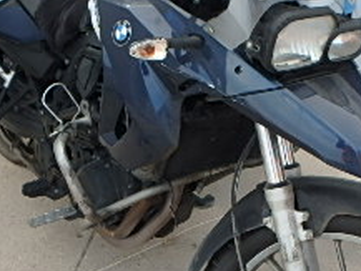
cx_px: 208
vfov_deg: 23.6
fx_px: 647
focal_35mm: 62
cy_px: 93
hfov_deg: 31.1
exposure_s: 1/80
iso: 125
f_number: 3.5
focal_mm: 3.7
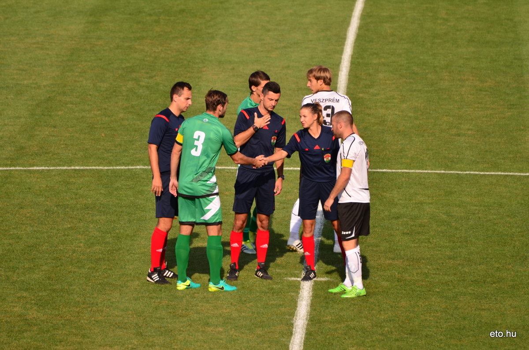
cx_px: 264
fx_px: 6599
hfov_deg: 4.6
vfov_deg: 3.0
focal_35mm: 450
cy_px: 175
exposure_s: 1/1000
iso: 200
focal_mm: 300
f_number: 5.6
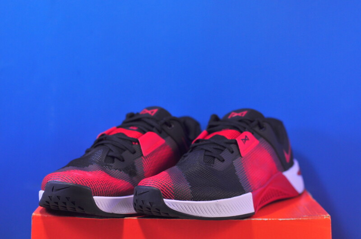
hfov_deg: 27.0
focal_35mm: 75
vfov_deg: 18.1
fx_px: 751
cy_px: 120
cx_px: 180
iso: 250
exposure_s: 1/320
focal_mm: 50
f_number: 2.8
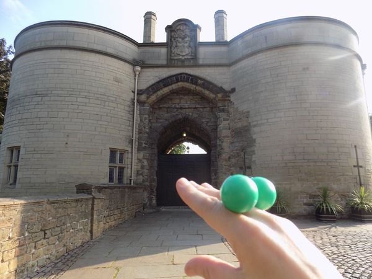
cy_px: 140
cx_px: 186
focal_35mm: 23
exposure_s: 1/320
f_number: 3.1
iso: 80
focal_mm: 4
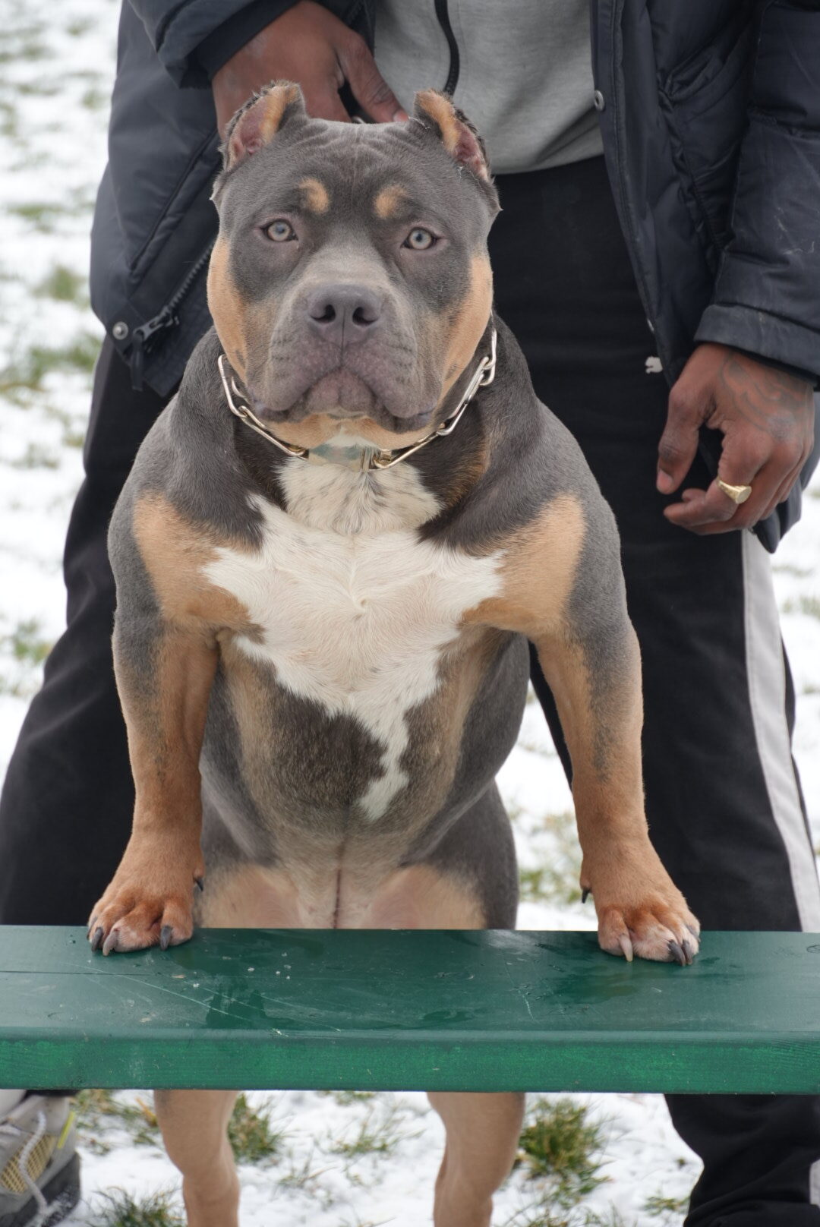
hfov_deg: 10.5
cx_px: 410
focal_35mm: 130
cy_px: 614
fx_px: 4451
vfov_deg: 15.7
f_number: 5.6
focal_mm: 87
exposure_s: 1/160
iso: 250
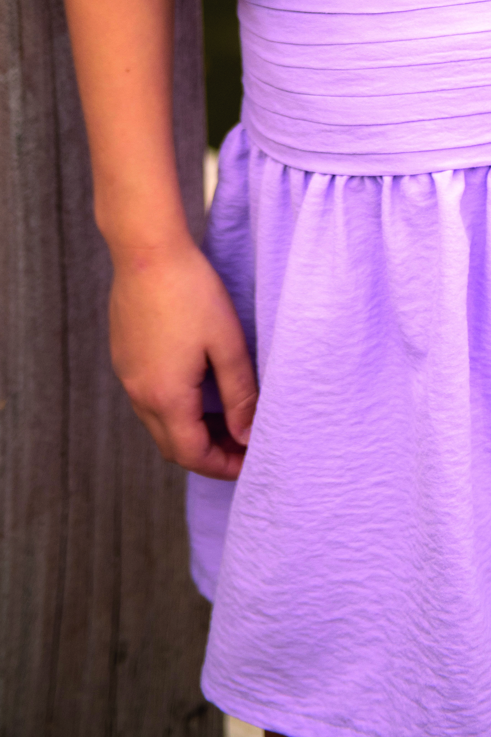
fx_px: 3314
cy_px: -369
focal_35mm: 162
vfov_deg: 12.1
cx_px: 378
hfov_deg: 8.5
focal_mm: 52
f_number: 2.8
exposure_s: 1/1250
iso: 400
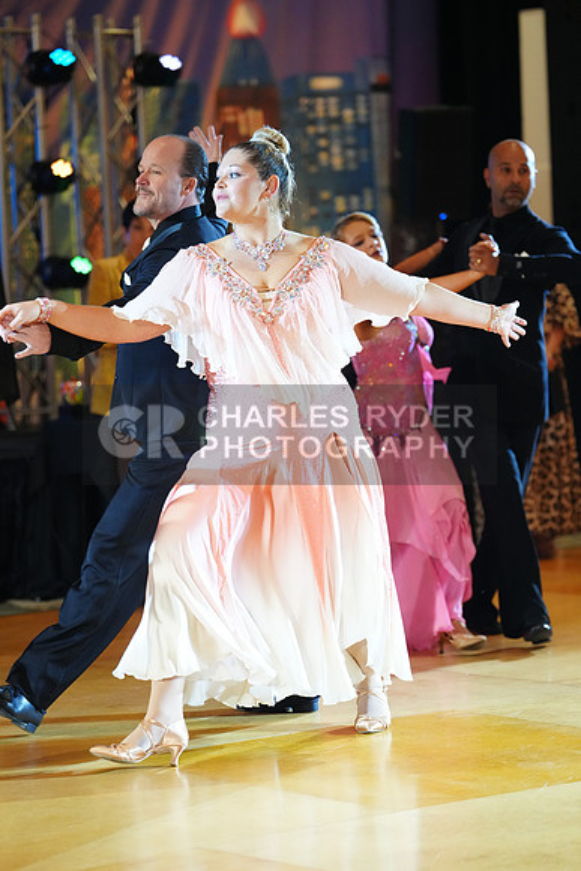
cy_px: 436
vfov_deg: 14.9
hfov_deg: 9.9
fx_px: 3338
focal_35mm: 138
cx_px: 290
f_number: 2.8
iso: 3200
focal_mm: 138
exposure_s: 1/500
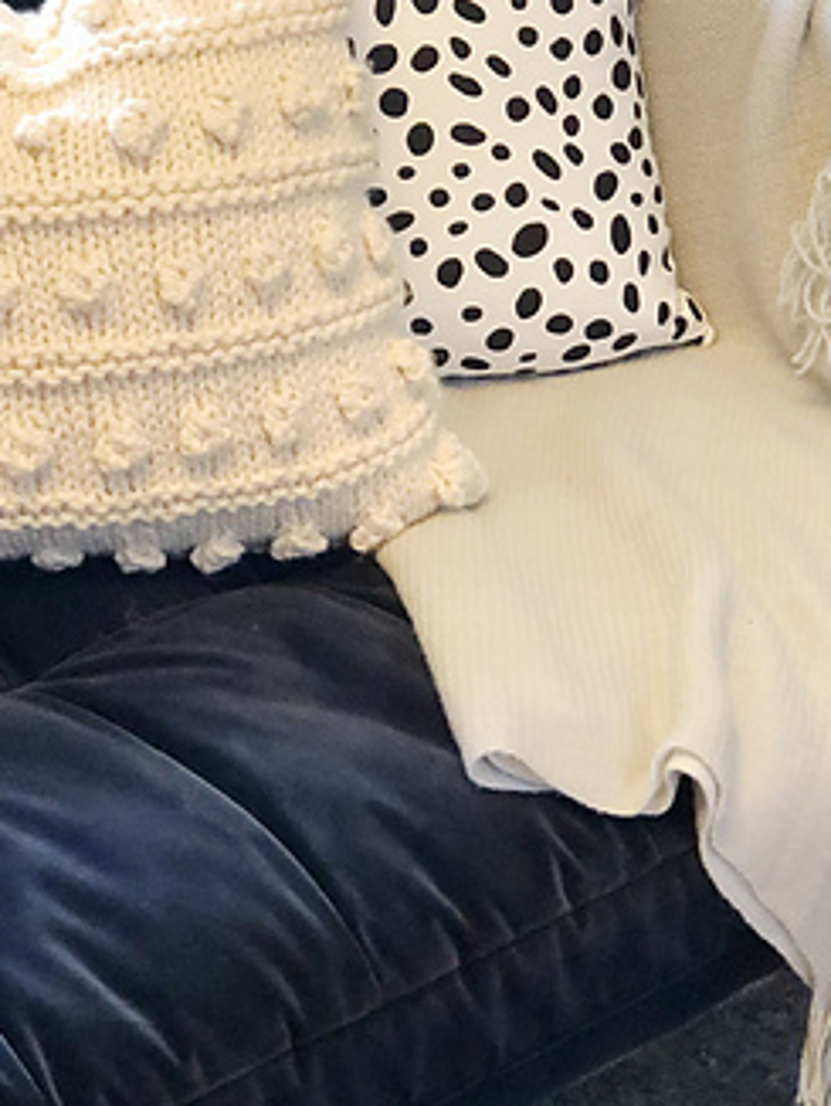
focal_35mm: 102
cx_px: 400
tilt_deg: -27.1
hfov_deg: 14.5
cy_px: 475
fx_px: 3261
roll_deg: -2.1
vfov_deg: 19.2
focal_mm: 6
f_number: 2.4
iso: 160
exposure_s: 1/17
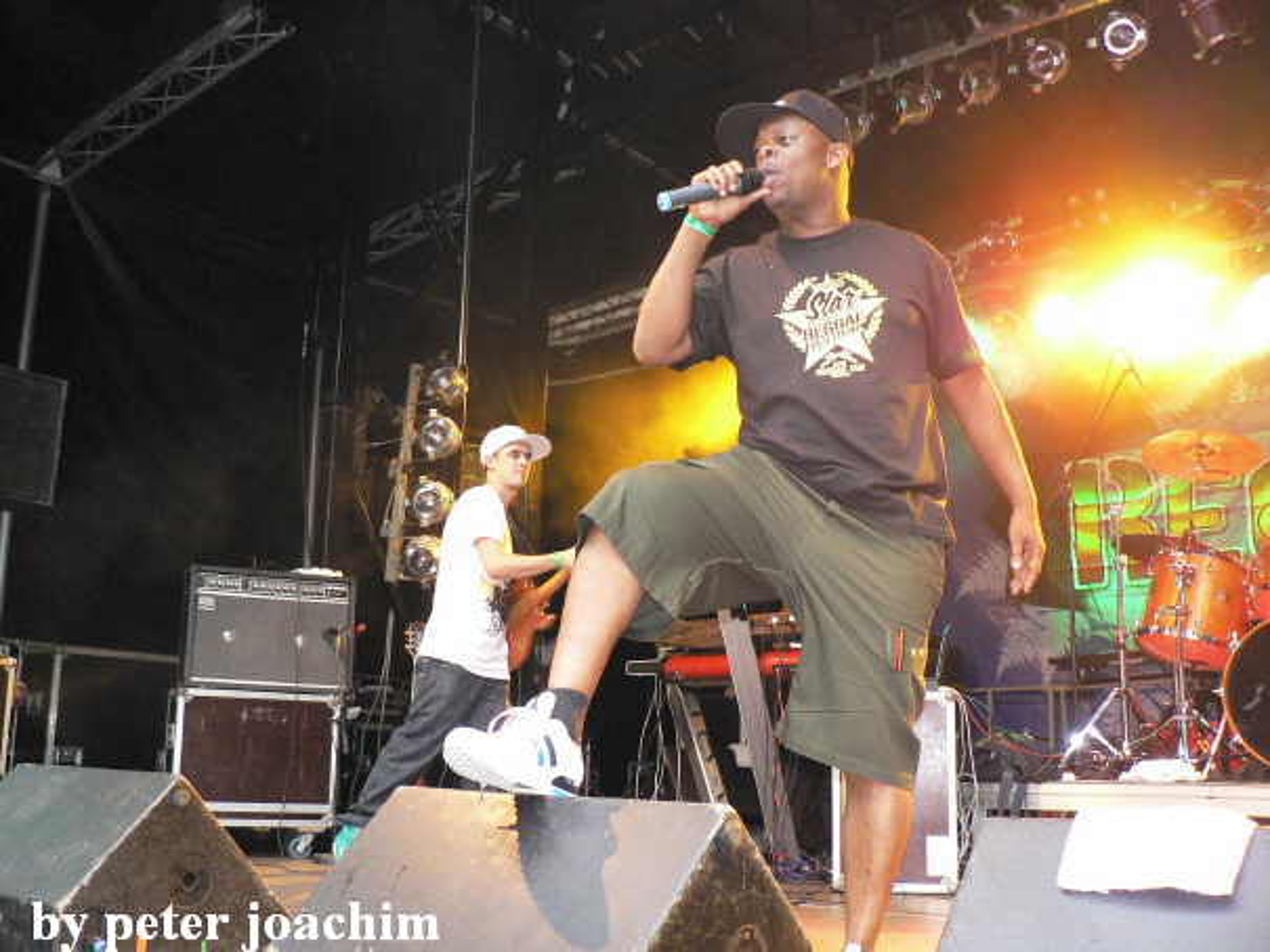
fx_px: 1321
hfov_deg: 51.3
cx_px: 635
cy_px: 476
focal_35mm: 36
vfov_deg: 39.7
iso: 400
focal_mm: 6.1
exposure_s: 1/60
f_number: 2.8
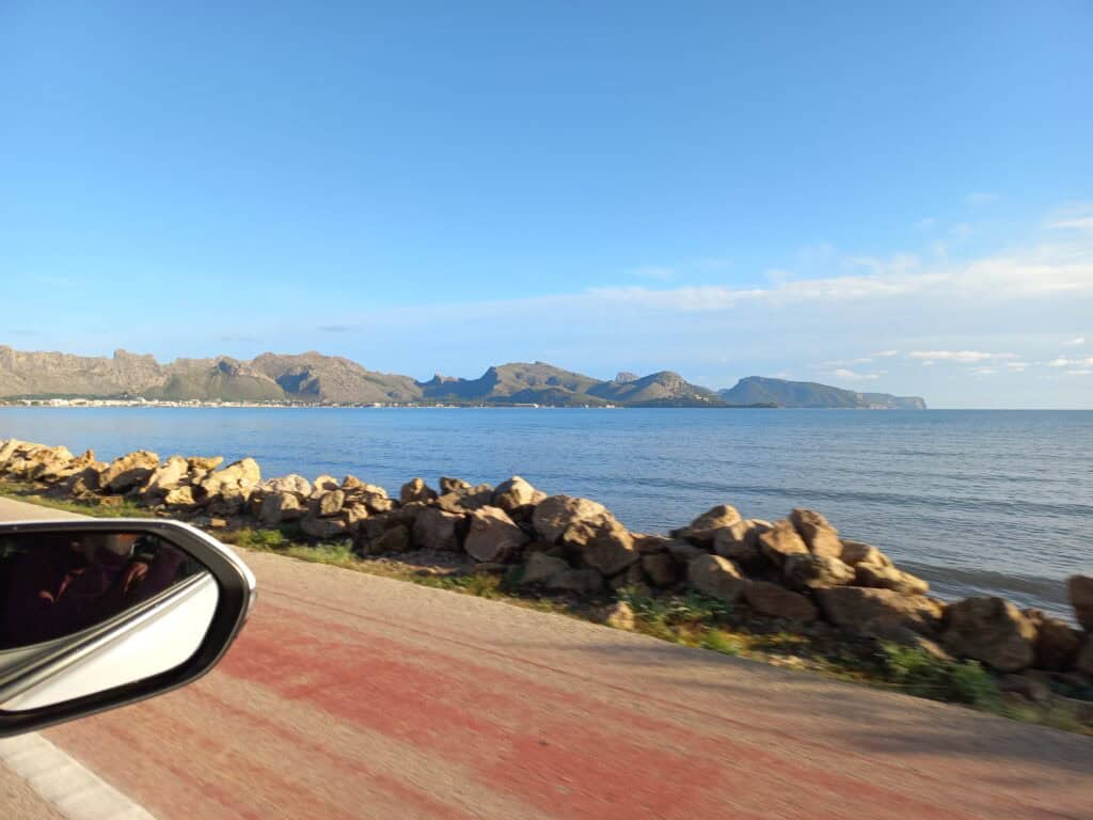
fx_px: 789
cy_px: 410
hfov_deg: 69.4
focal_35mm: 25
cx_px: 546
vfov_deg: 54.9
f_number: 1.8
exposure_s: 1/373
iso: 25
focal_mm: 4.6
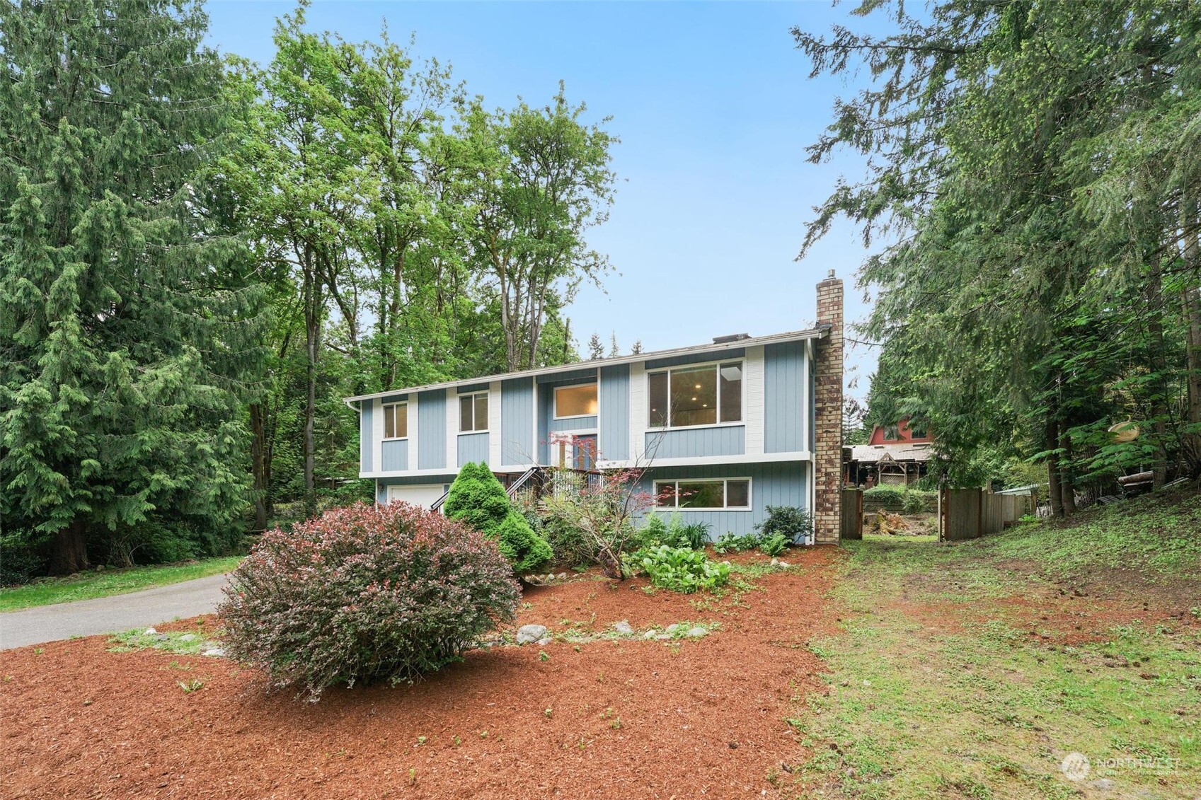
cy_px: 400
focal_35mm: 14
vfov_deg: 81.2
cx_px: 600
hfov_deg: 104.3
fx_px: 467
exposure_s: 1/80
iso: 400
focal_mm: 14
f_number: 8
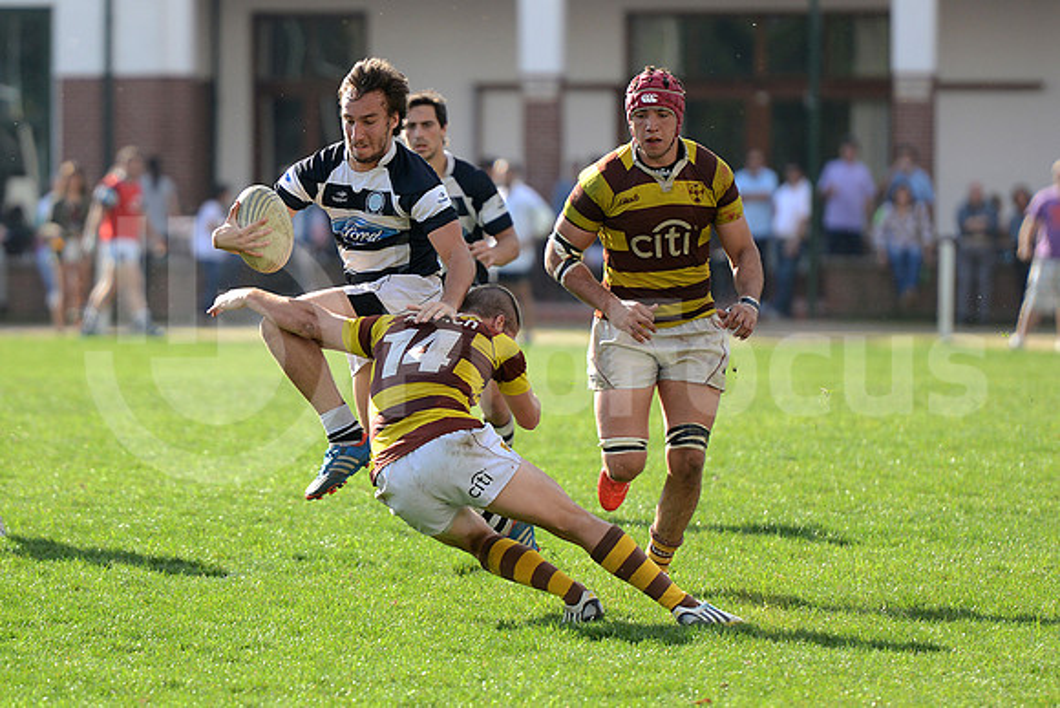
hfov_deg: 10.3
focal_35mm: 200
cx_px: 530
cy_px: 354
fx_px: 5890
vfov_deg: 6.9
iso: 320
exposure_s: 1/1250
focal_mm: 200
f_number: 2.8
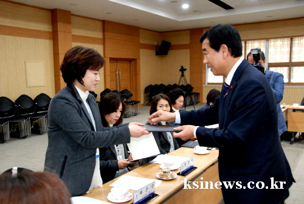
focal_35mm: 33
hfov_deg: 57.2
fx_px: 279
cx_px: 152
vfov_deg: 40.1
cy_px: 102
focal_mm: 22
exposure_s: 1/60
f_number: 5.6
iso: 1250
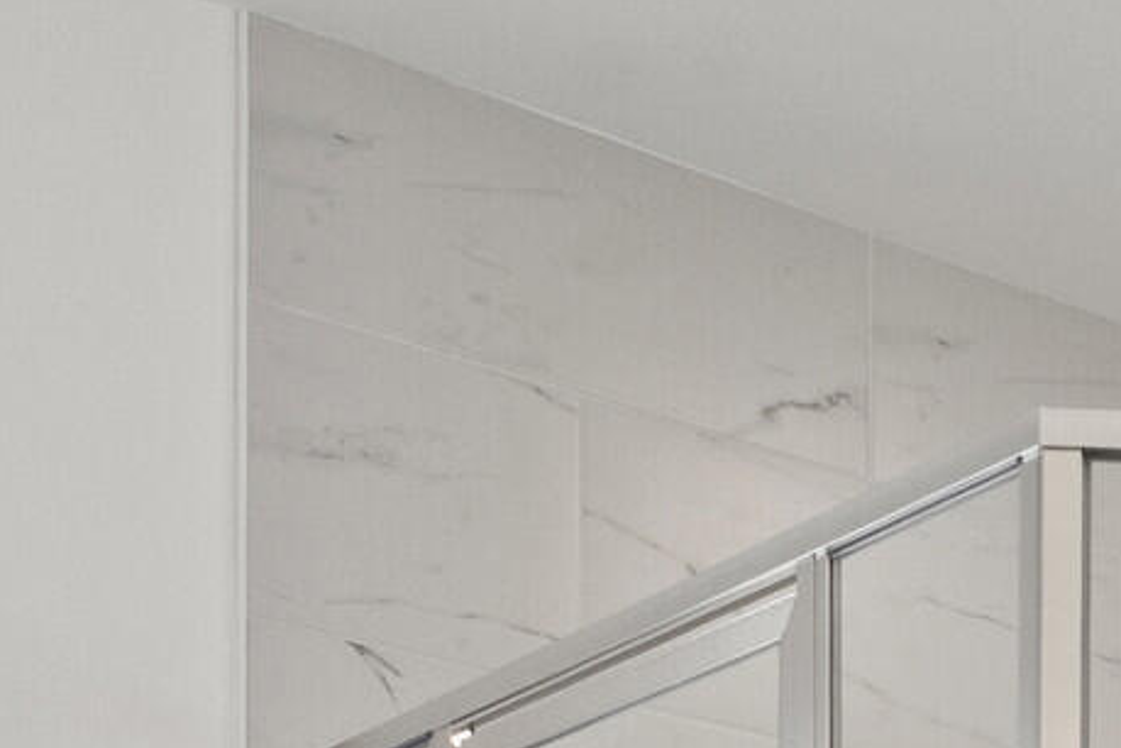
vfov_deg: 11.6
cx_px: 2342
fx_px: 3145
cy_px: 1671
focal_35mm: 101
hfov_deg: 15.5
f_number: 9.5
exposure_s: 1/20
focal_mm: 16
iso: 800
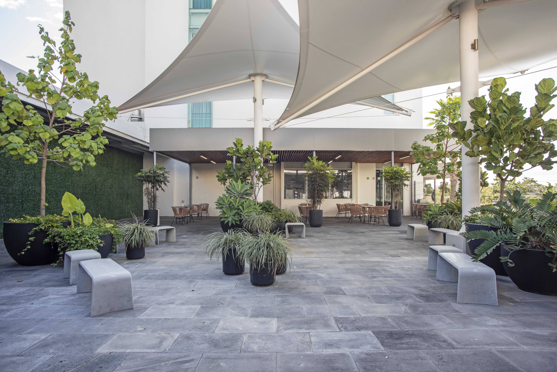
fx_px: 340
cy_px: 186
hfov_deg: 78.6
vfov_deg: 57.3
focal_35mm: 22
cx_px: 278
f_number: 11
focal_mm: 22
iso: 200
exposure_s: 1/50
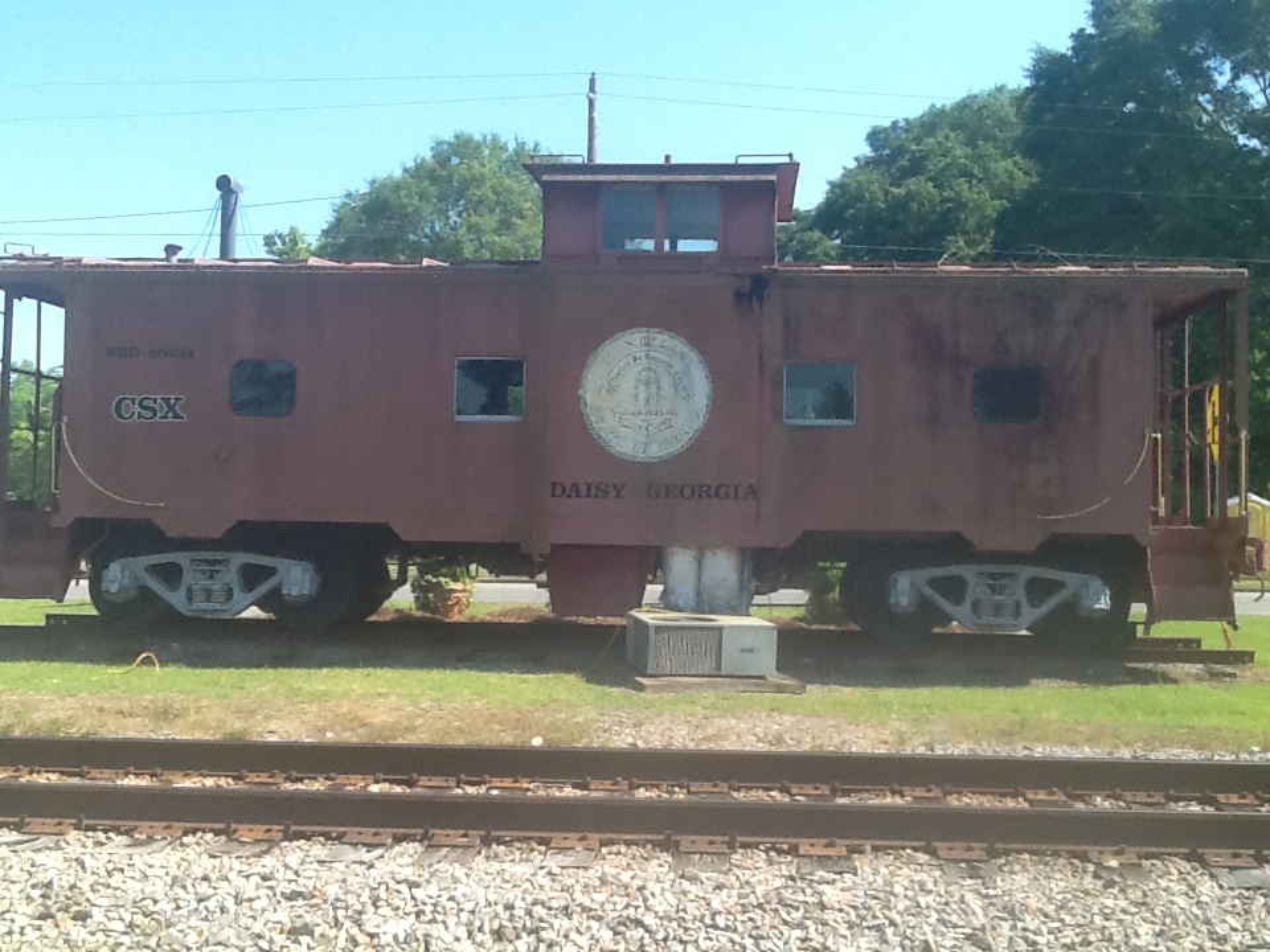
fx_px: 1614
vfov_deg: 32.9
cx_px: 635
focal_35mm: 44
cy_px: 476
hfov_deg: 42.9
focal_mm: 2.03
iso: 40
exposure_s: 1/477
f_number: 2.4
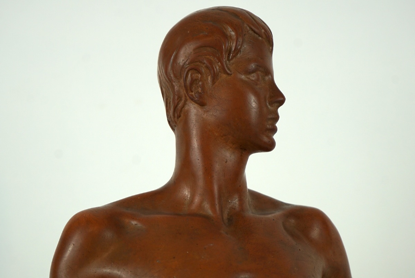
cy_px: 139
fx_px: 1211
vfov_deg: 13.1
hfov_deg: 19.4
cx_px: 208
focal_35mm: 105
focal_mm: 70
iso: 160
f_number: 5.6
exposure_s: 1/160
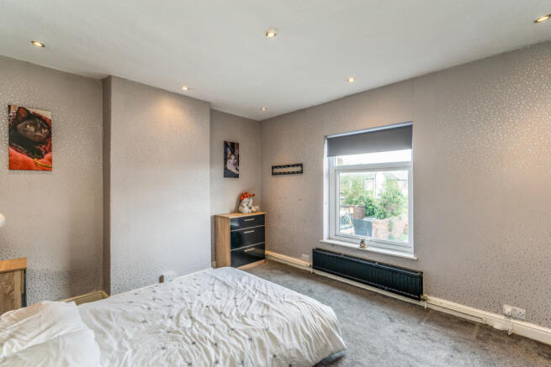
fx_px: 245
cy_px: 184
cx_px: 276
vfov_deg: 73.8
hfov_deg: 96.7
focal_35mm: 16
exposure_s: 1/30
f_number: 8
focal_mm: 16
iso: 400
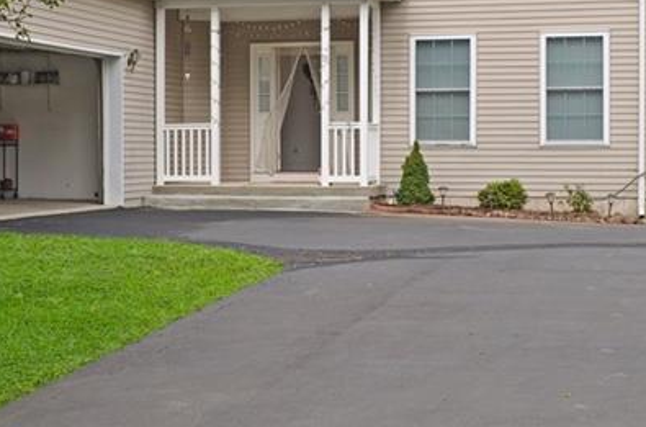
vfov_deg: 19.0
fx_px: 1253
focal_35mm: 70
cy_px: 38
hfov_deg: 28.9
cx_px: 283
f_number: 7.1
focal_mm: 18
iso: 100
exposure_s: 1/200
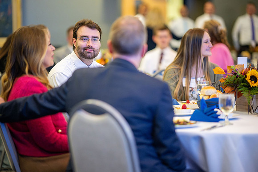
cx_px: 129
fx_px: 753
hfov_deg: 19.5
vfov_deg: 13.0
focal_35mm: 105
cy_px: 86
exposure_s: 1/500
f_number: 1.4
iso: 6400
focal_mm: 105
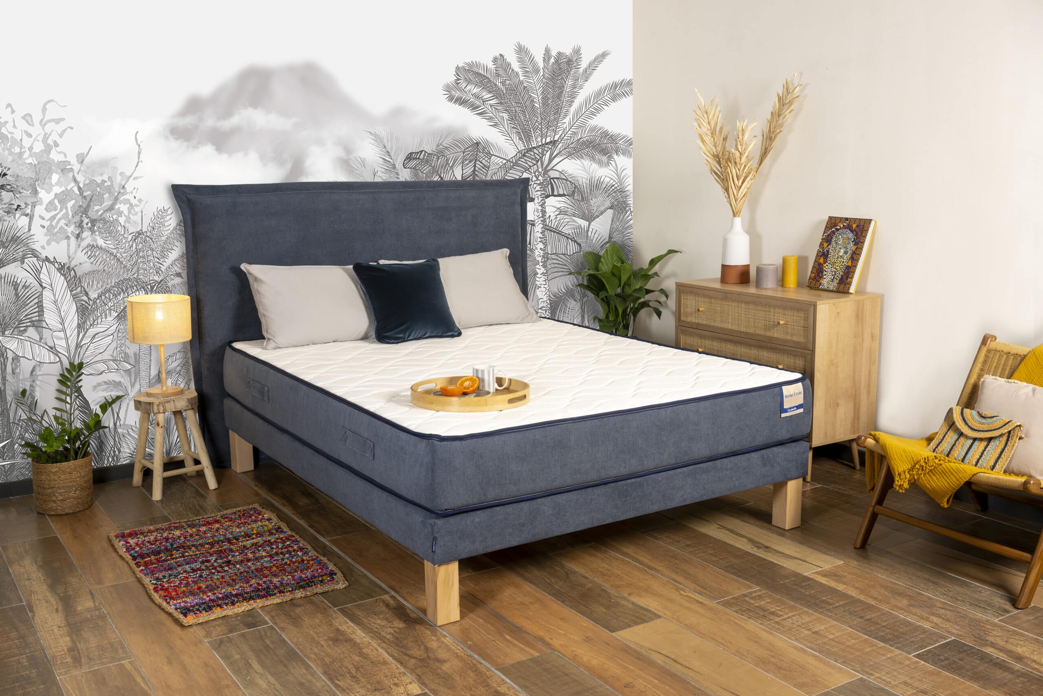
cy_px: 348
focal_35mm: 35
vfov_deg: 37.9
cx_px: 522
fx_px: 1014
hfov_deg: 54.4
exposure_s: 1/60
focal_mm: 35
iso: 320
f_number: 8
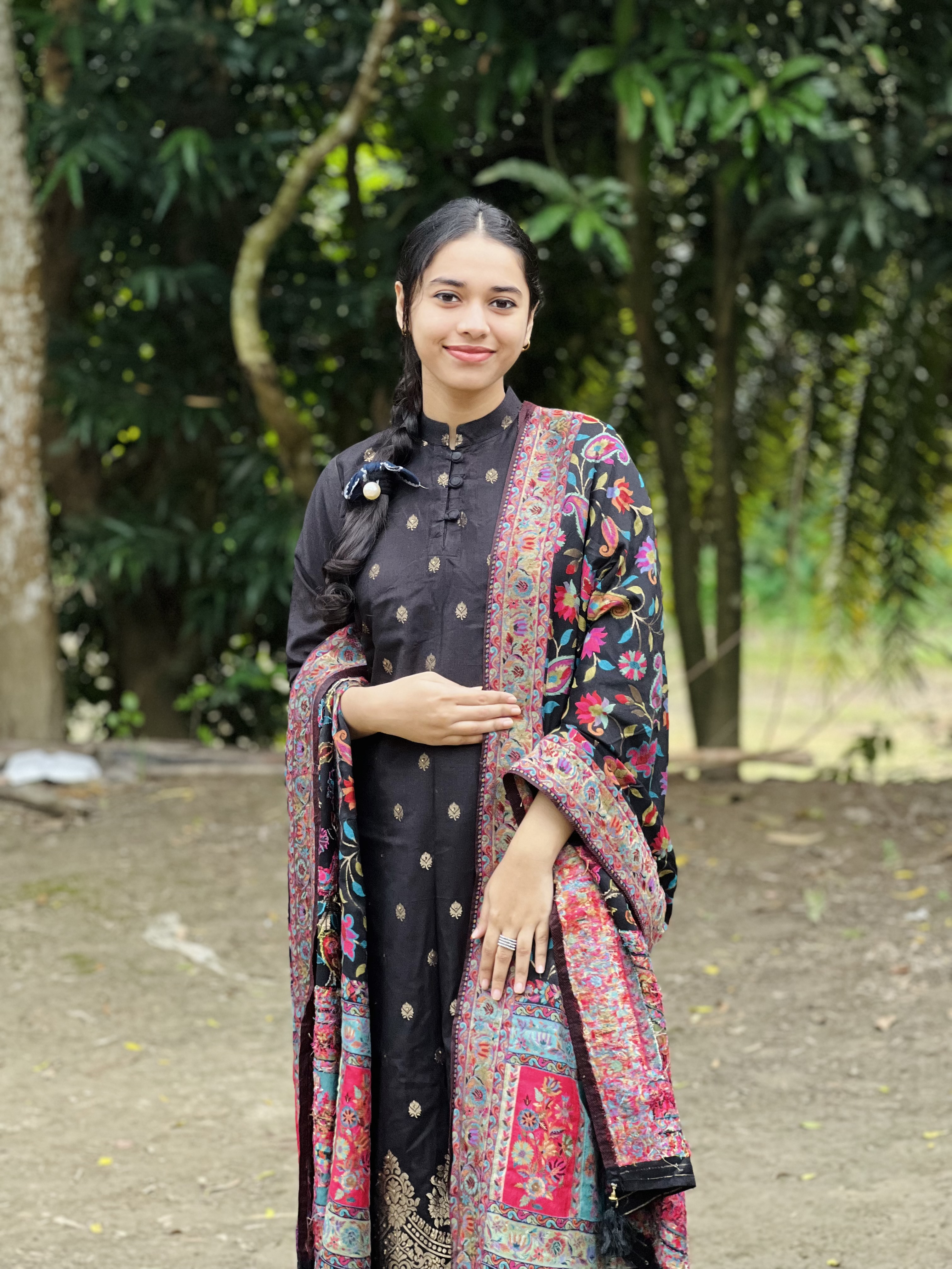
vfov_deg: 25.3
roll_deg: +0.9
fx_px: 2824
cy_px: 634
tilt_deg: -5.3
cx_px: 476
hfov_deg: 19.1
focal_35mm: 77
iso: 200
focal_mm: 9
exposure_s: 1/121
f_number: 2.8
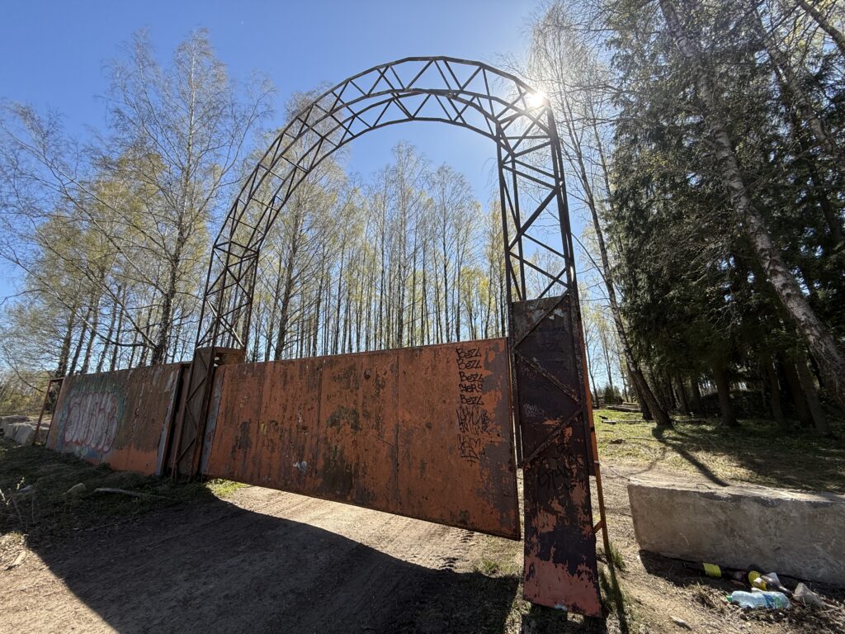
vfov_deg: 85.7
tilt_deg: +14.0
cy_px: 317
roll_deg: +0.3
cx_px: 422
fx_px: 342
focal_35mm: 14
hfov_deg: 102.1
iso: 50
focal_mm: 2.22
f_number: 2.2
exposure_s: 1/985
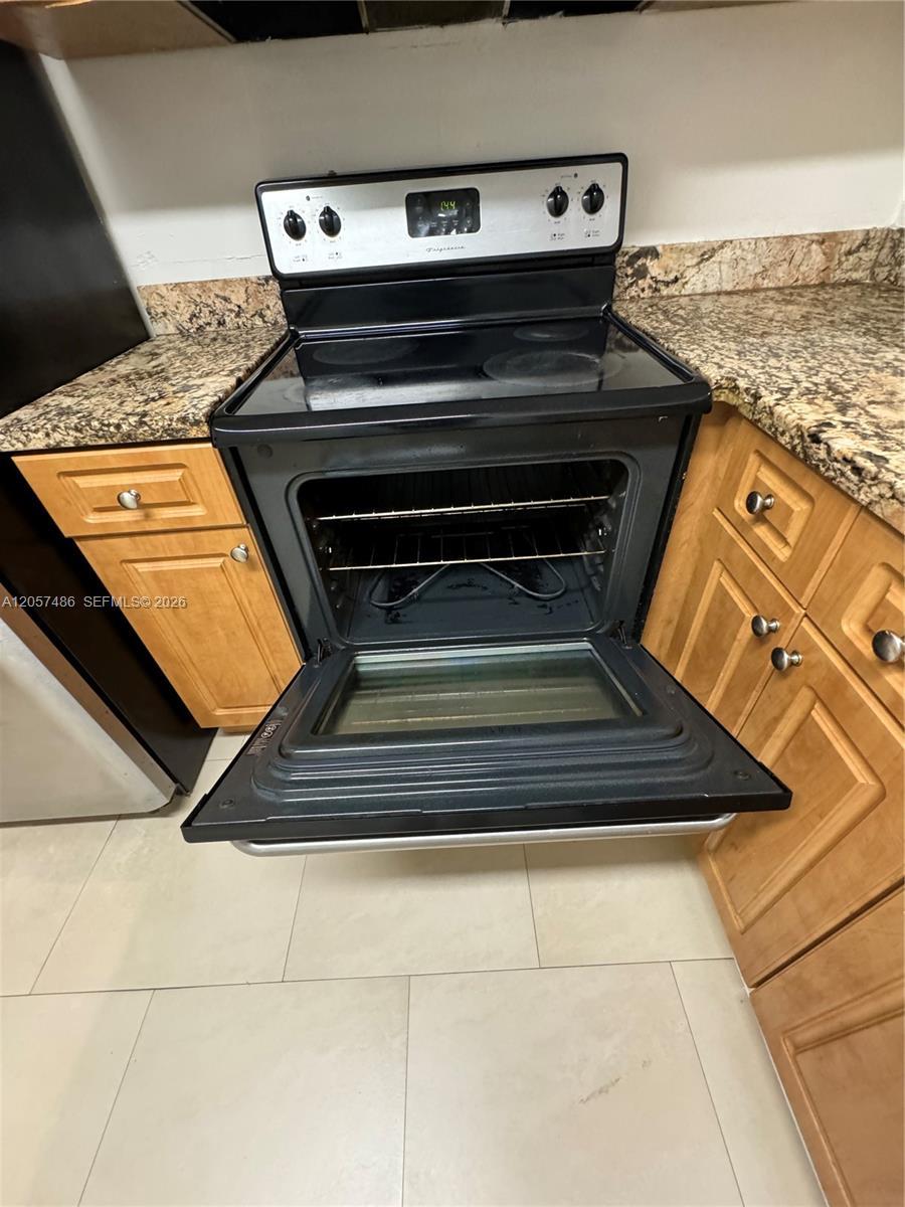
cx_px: 452
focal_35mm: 14
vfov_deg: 102.1
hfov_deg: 85.7
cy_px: 604
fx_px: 488
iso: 1000
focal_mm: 2.22
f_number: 2.2
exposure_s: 1/60
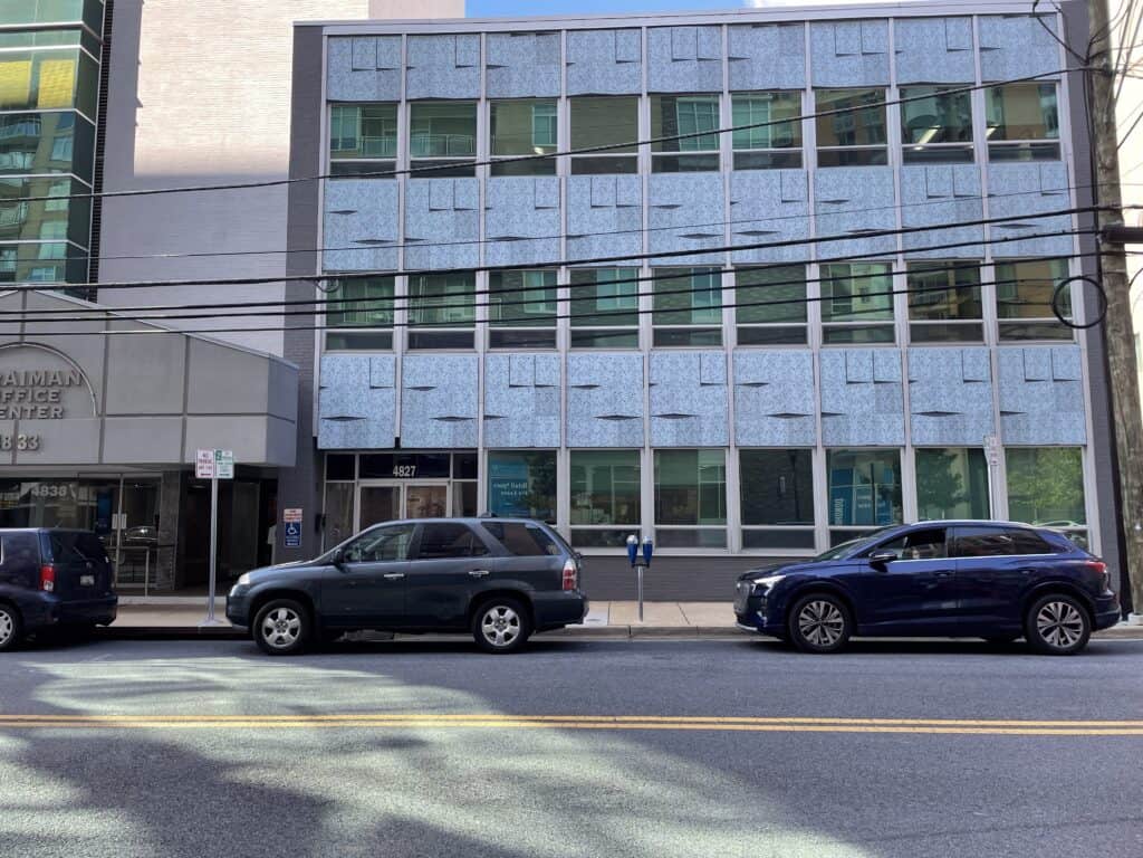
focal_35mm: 26
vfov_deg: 53.1
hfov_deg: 67.3
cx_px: 572
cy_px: 429
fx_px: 859
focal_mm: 4.2
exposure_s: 1/387
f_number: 1.6
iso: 32
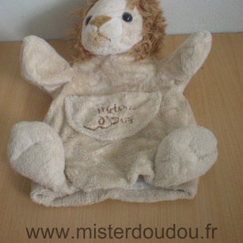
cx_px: 121
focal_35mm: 46
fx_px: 365
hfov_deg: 36.8
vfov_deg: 36.4
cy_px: 78
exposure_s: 1/44.6
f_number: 3.1
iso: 200
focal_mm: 6.3
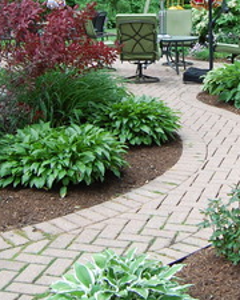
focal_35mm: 72
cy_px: 51
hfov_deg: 20.8
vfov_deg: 25.8
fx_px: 639
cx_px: 220
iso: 400
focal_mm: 18
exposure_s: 1/80
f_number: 4.5
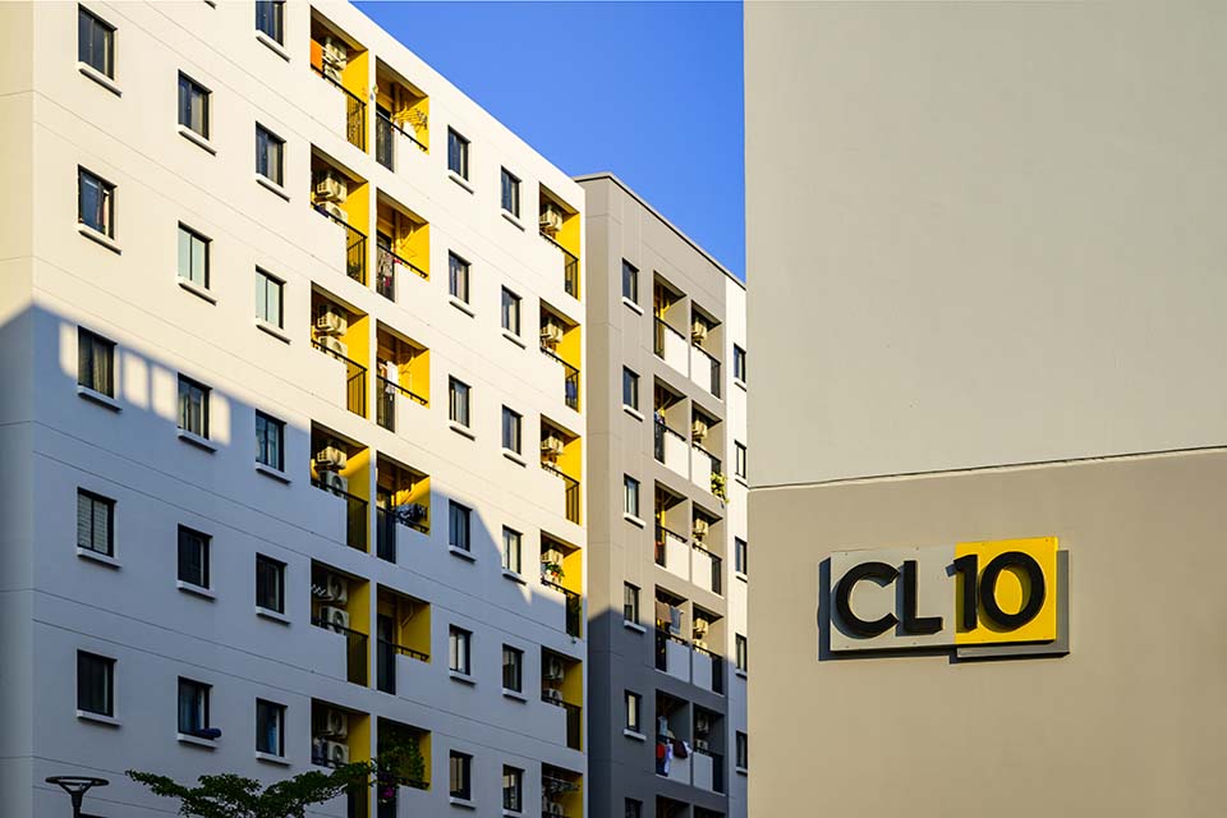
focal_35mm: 70
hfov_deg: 28.8
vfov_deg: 19.5
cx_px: 614
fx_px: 2386
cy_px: 409
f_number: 9
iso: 64
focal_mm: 70
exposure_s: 1/200
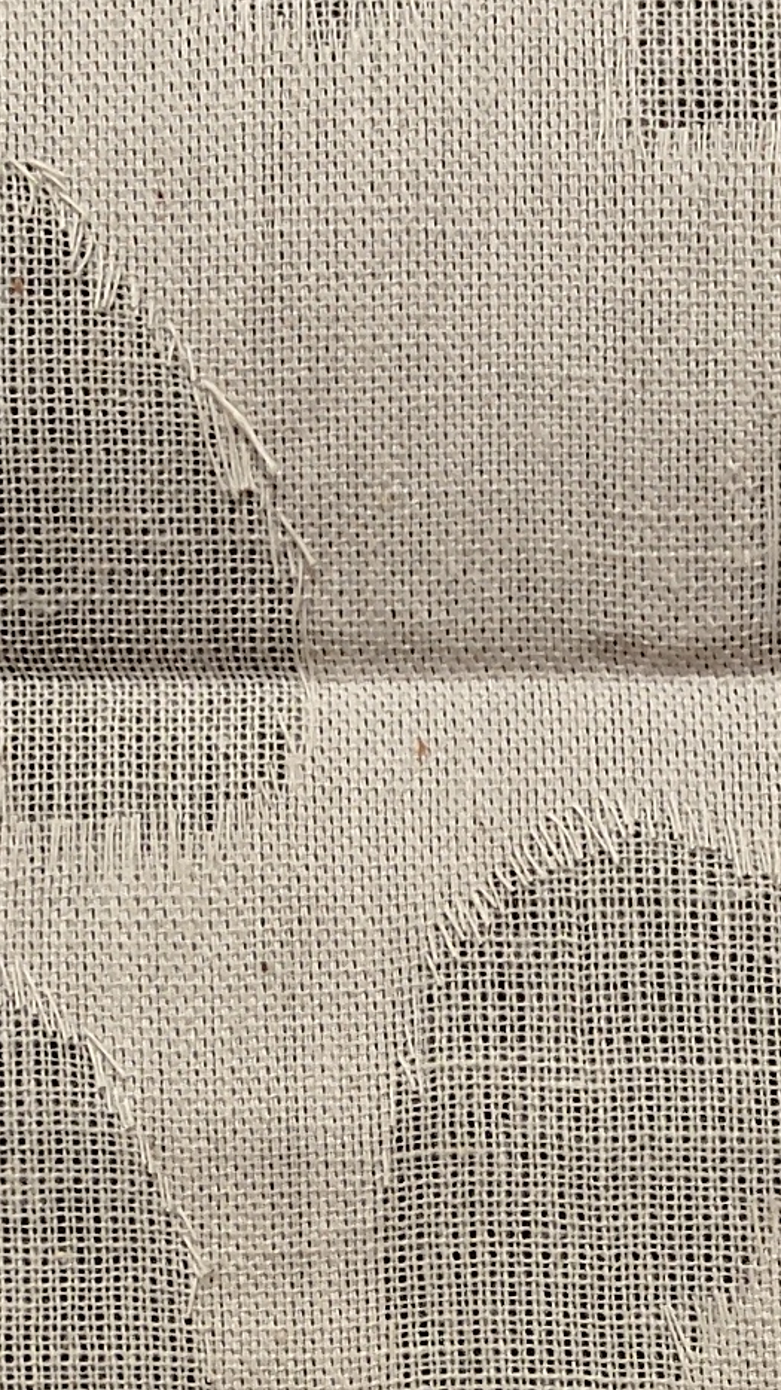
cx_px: 476
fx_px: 3647
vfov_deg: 20.2
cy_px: 1668
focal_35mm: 99
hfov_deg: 12.2
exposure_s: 1/100
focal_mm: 2.78
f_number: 2
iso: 80
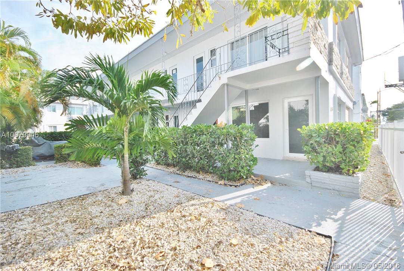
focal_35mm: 15
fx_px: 169
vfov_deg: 77.6
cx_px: 202
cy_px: 136
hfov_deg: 100.3
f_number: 6.3
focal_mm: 10
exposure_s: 1/160
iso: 100
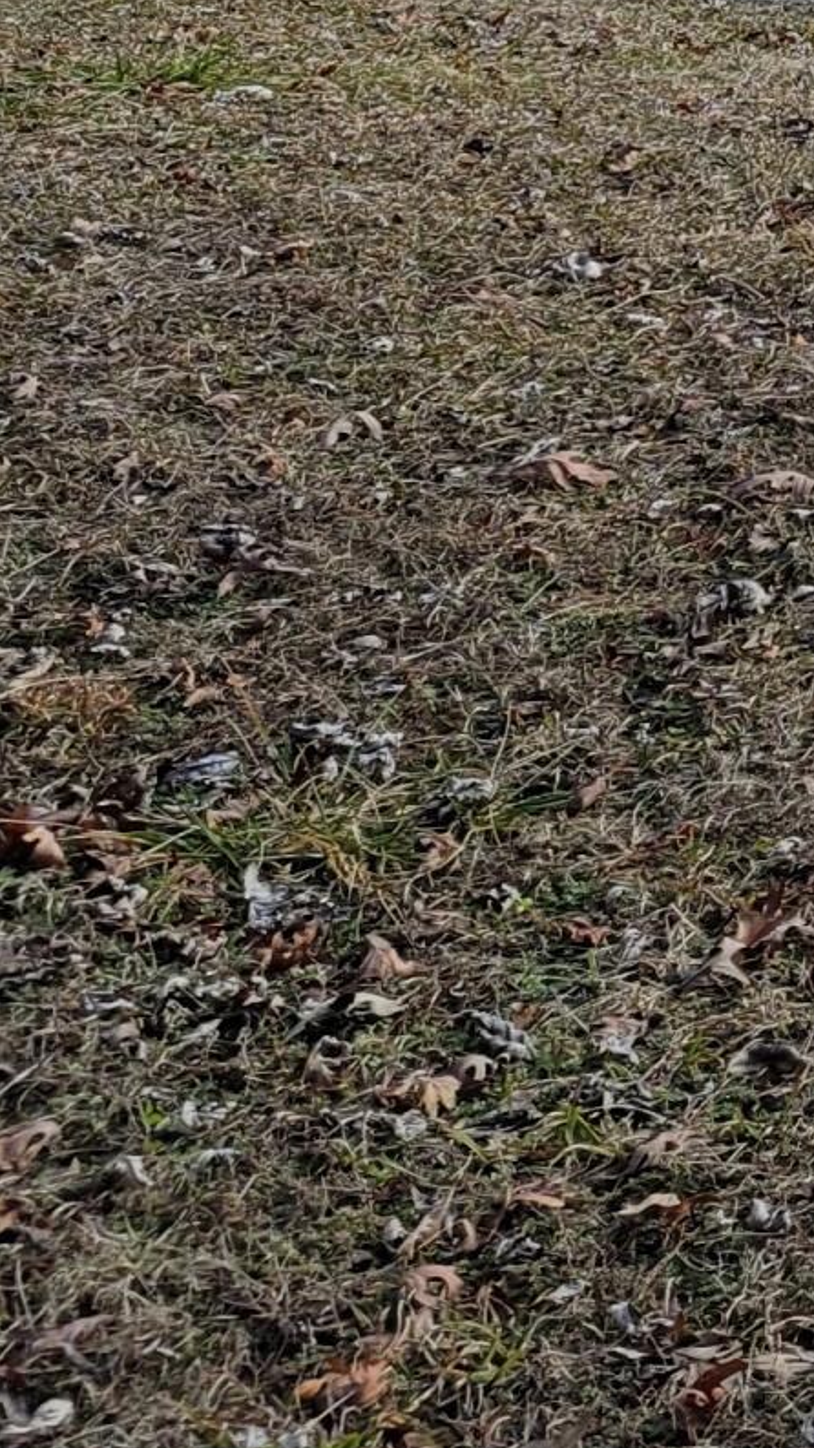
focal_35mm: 103
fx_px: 3953
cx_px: 2588
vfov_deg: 18.9
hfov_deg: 9.0
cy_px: -531
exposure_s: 1/529
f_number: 1.8
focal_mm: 7
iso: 20
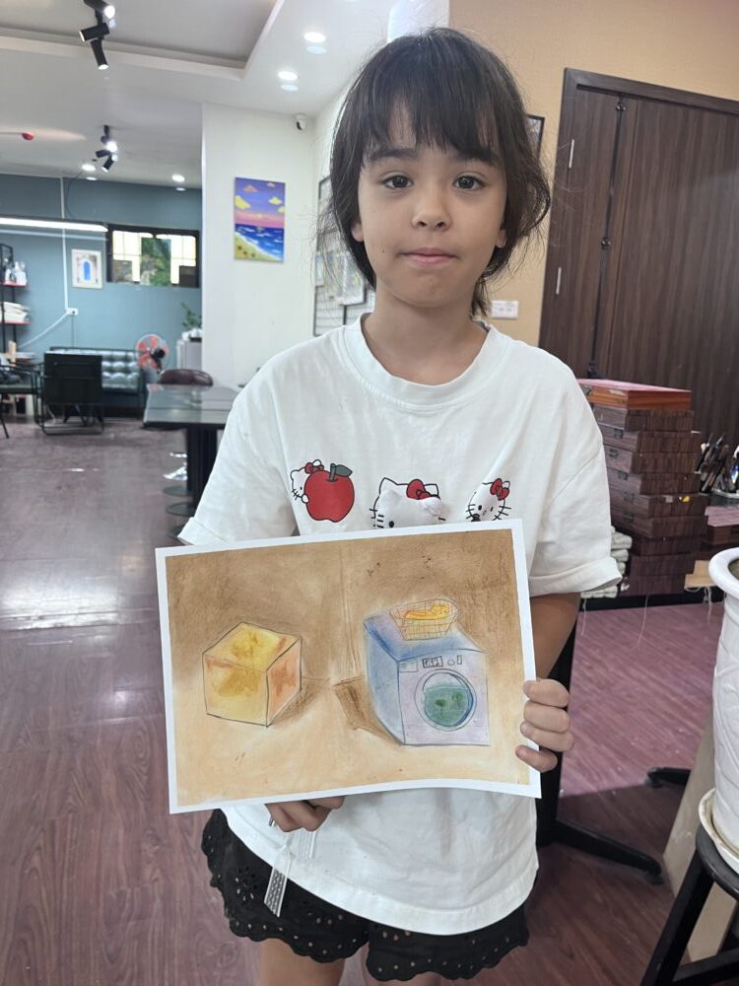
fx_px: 740
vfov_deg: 67.3
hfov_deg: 53.1
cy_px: 493
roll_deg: -3.0
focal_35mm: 26
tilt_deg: -10.9
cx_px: 370
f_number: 1.6
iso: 80
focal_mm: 5.1
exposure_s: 1/50
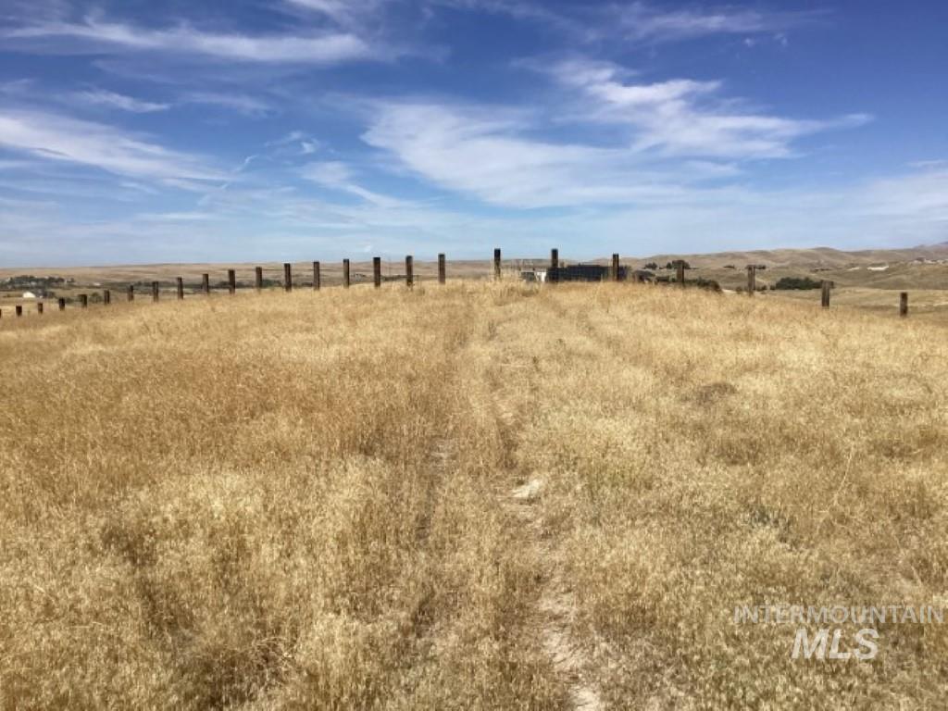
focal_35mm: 31
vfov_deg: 45.4
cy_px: 356
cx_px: 474
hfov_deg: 58.4
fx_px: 849
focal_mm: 3.3
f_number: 2.4
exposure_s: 1/3268
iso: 25
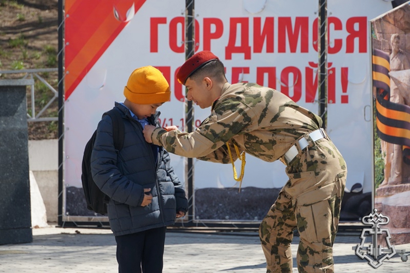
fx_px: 1503
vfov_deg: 10.4
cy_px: 136
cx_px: 205
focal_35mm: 132
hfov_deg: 15.5
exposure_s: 1/200
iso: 100
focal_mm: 88
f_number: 5.6
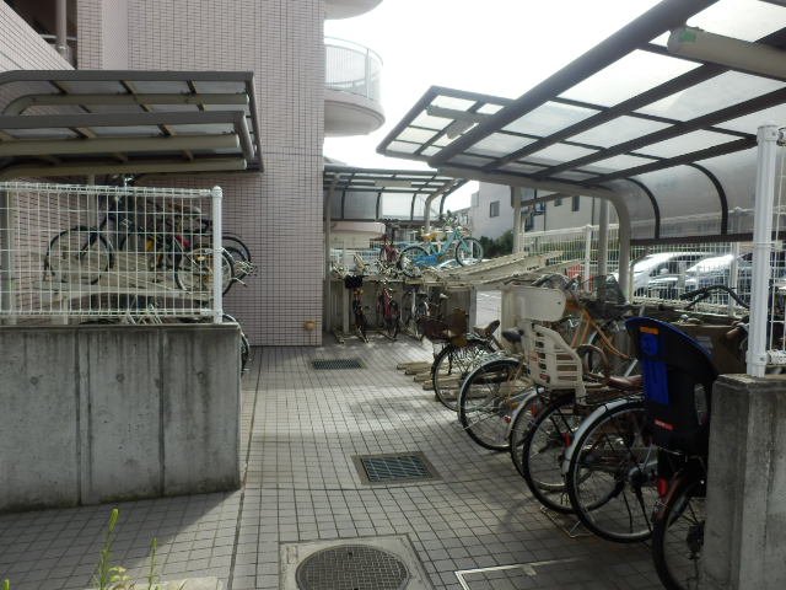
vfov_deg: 56.8
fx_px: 545
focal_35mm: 24
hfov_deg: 71.6
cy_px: 295
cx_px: 393
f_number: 3
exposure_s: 1/500
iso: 80
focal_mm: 4.2
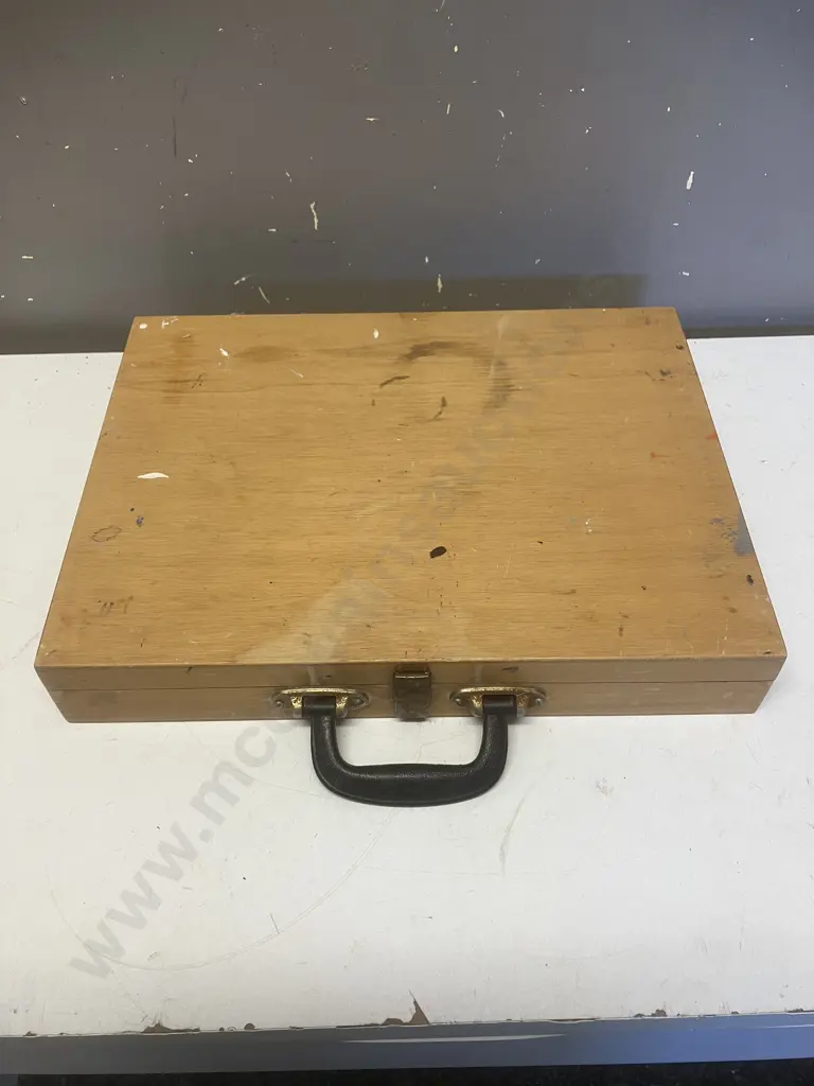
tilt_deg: -48.5
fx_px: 878
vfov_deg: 63.4
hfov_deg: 49.7
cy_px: 543
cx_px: 407
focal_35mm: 28
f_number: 1.8
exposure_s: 1/50
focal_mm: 3.99
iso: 50
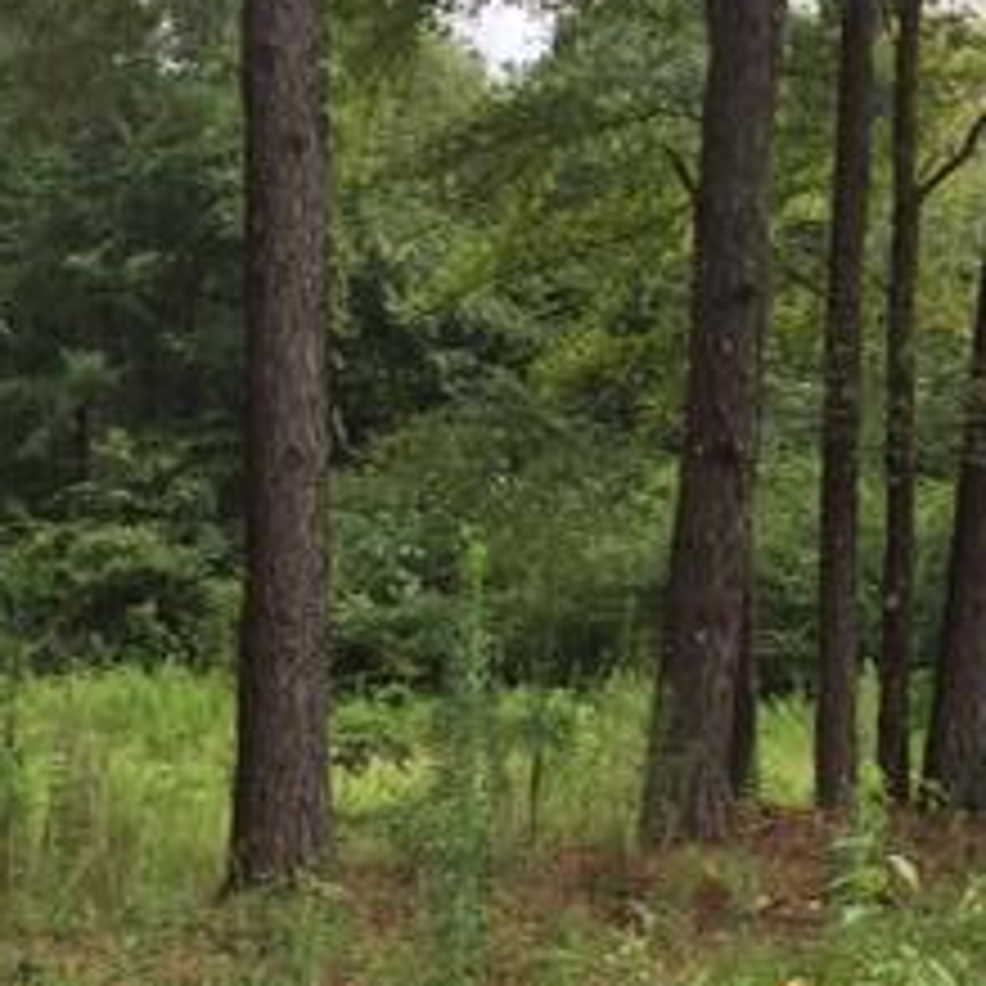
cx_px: 414
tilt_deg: -8.6
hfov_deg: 23.0
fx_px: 2417
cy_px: 837
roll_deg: +0.6
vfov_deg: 22.6
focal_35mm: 75
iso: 32
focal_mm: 4.15
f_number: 2.2
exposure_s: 1/534
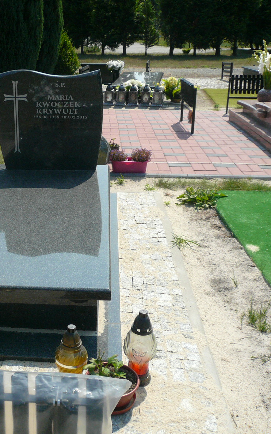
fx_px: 473
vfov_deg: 49.3
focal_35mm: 40
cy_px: 217
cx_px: 53
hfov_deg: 31.2
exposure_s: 1/200
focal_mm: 4.6
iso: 100
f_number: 8
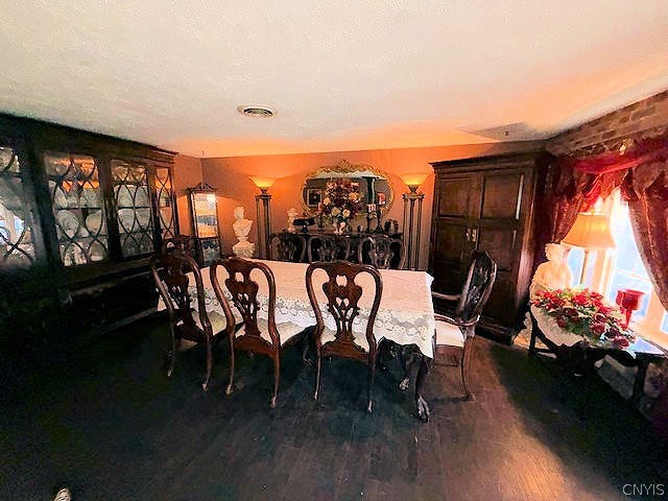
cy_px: 250
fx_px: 270
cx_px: 334
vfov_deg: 85.7
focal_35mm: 14
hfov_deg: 102.1
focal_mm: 2.22
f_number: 2.2
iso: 160
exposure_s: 1/60
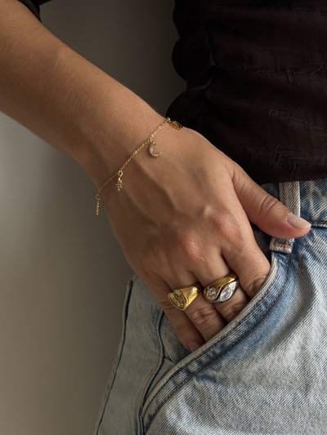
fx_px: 655
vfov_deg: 36.8
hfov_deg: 28.0
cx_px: 164
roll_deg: -2.6
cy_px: 218
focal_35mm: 52
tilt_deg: +0.0
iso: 50
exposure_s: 1/96
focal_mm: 5.96
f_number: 1.6
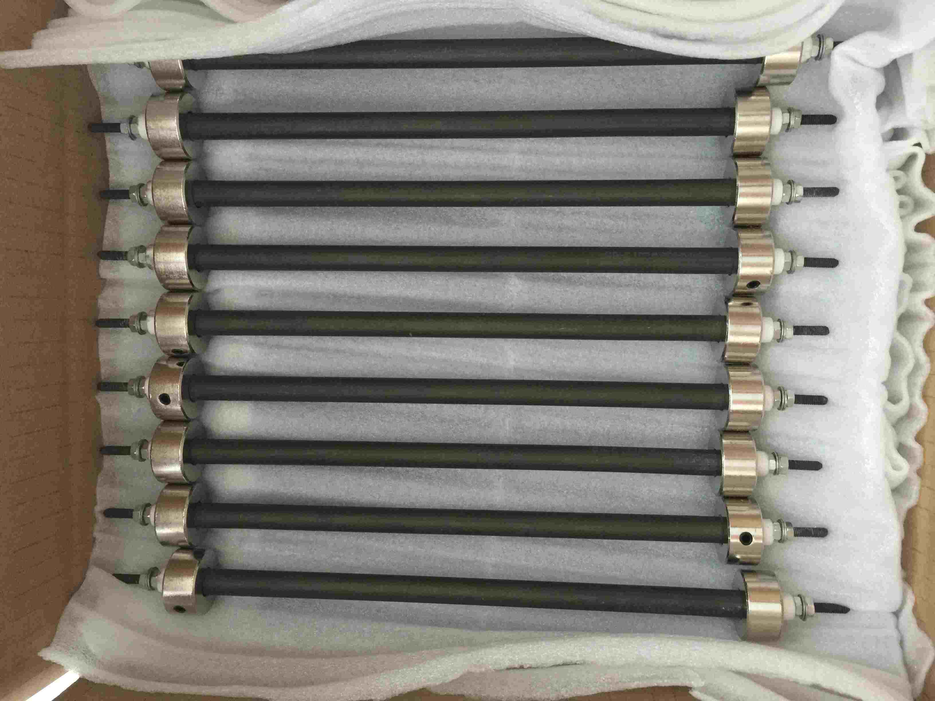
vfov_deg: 48.2
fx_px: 783
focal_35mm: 29
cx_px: 468
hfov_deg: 61.7
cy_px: 350
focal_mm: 4.15
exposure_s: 1/8
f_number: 2.2
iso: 100
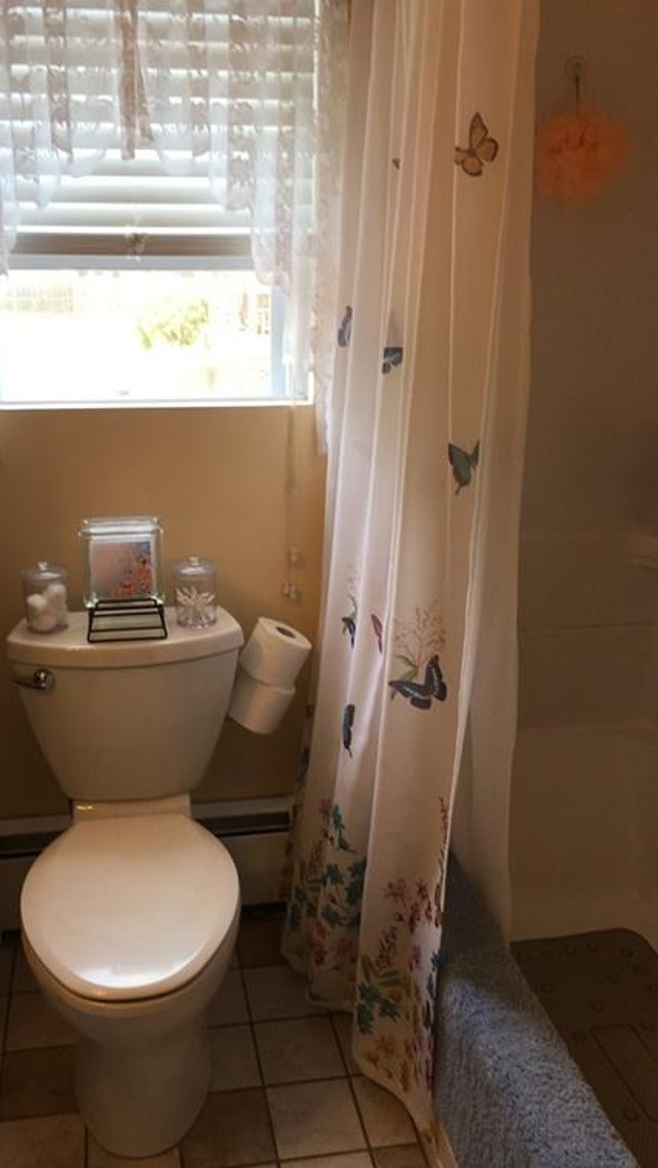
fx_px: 991
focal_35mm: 32
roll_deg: -1.2
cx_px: 256
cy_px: 579
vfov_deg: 61.0
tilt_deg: -16.8
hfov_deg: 36.5
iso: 25
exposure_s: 1/40
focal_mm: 4.15
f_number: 2.2
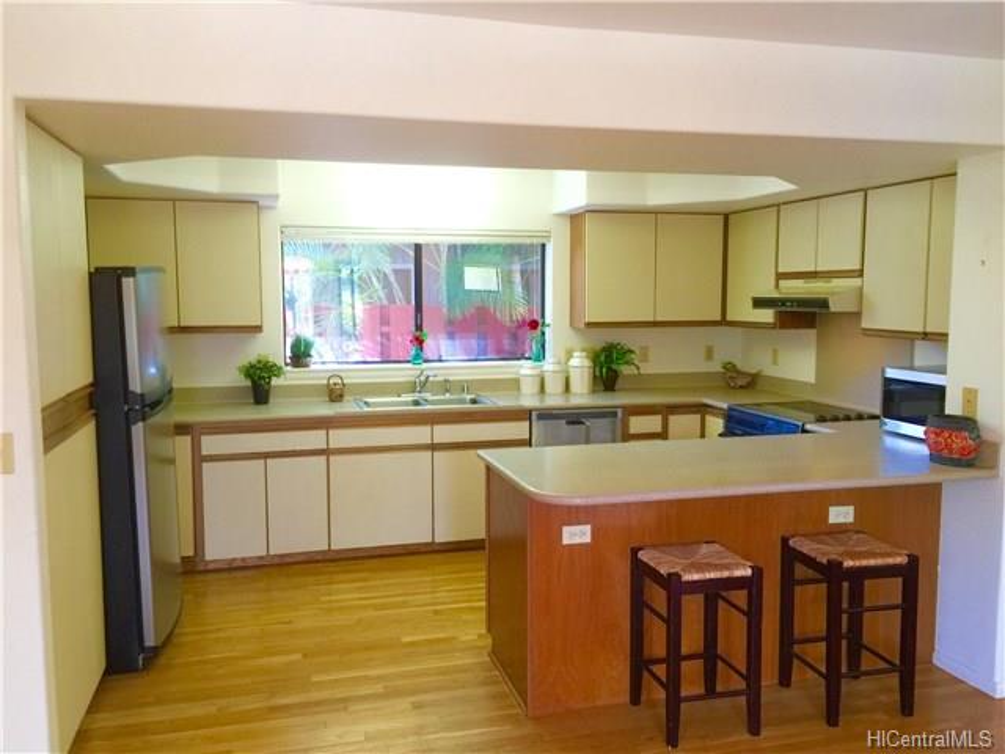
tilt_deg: -5.4
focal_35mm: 29
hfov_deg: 61.7
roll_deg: -0.8
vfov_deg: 48.2
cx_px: 502
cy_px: 377
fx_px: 842
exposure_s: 1/30
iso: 50
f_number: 2.2
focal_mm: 4.15
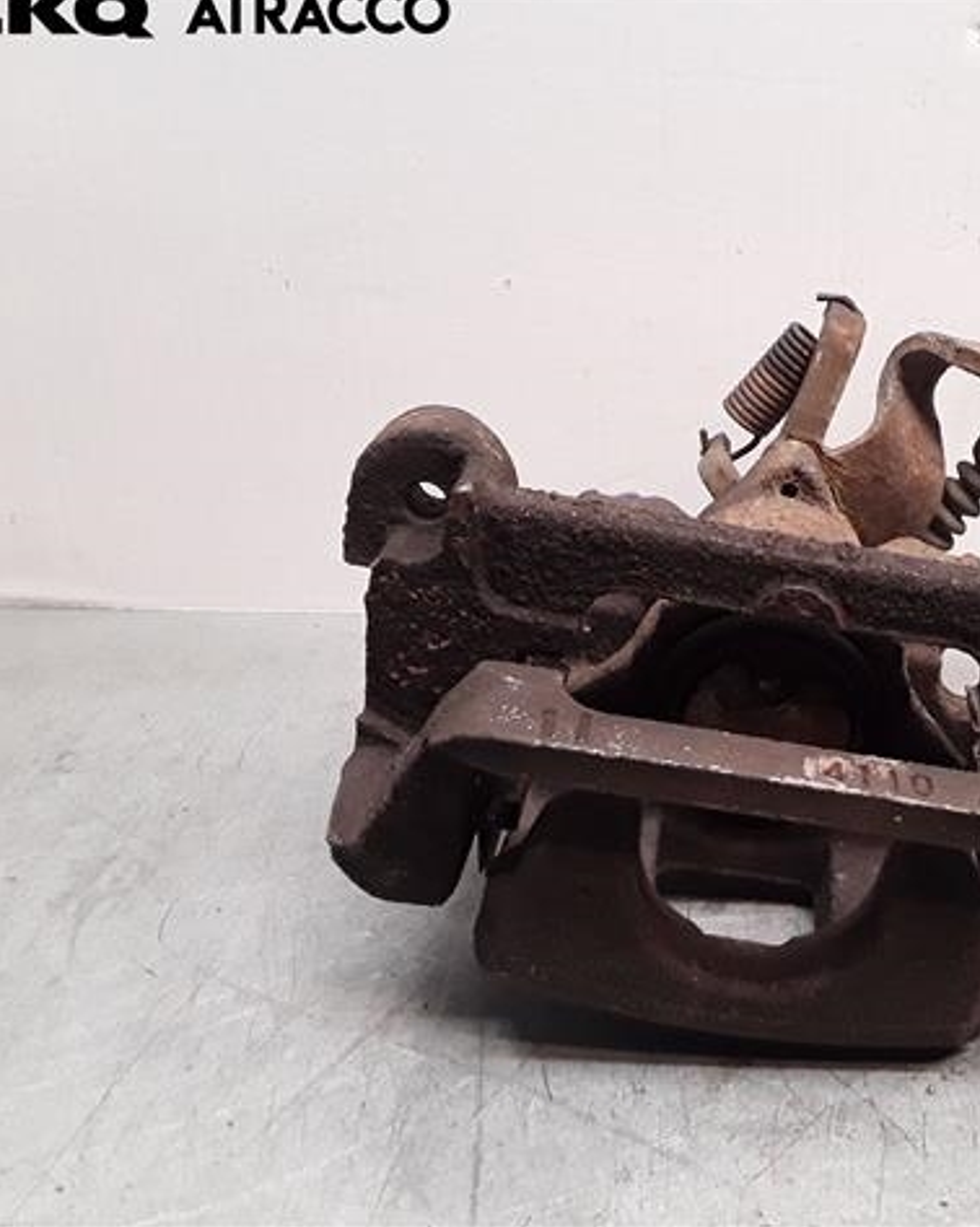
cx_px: 780
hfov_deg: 38.6
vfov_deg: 49.1
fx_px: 1342
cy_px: 607
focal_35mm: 37
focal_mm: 2.91
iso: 100
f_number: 1.9
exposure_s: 1/100
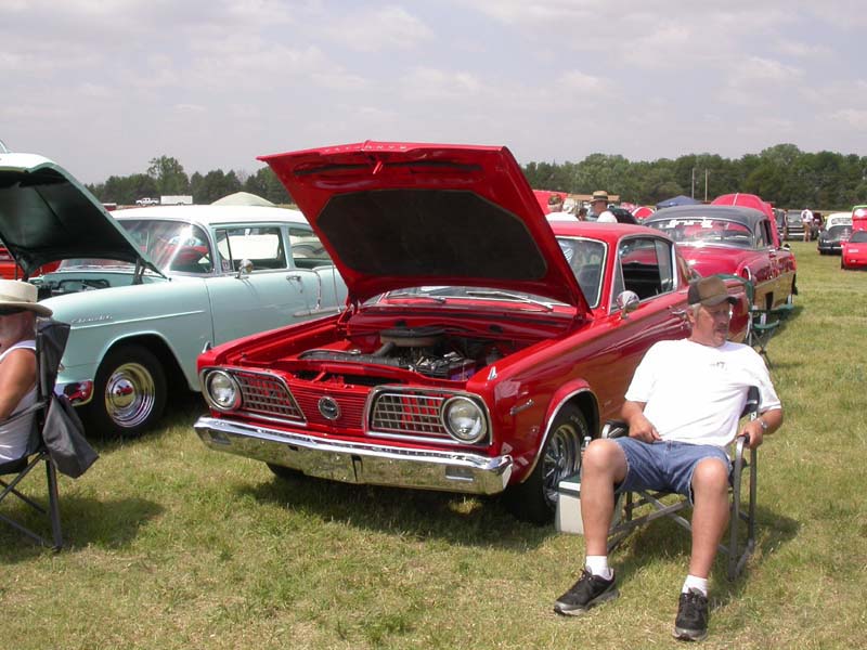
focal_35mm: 38
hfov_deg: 49.0
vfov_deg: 37.7
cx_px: 434
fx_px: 952
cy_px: 325
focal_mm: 7.85
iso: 100
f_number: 7.5
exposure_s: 1/327
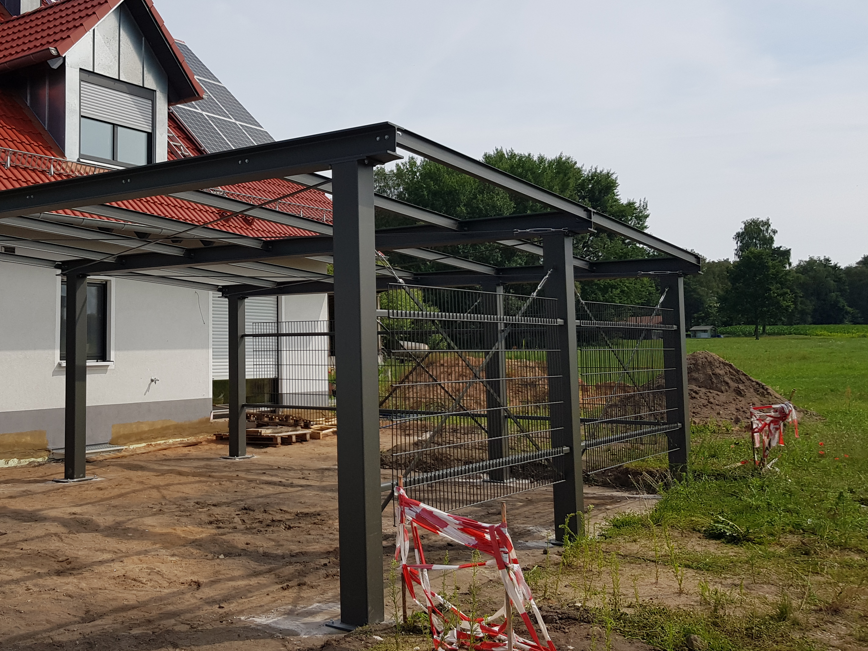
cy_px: 259
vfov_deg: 38.5
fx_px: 928
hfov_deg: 49.3
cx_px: 289
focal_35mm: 37
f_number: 1.7
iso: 40
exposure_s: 1/2664
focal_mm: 4.2
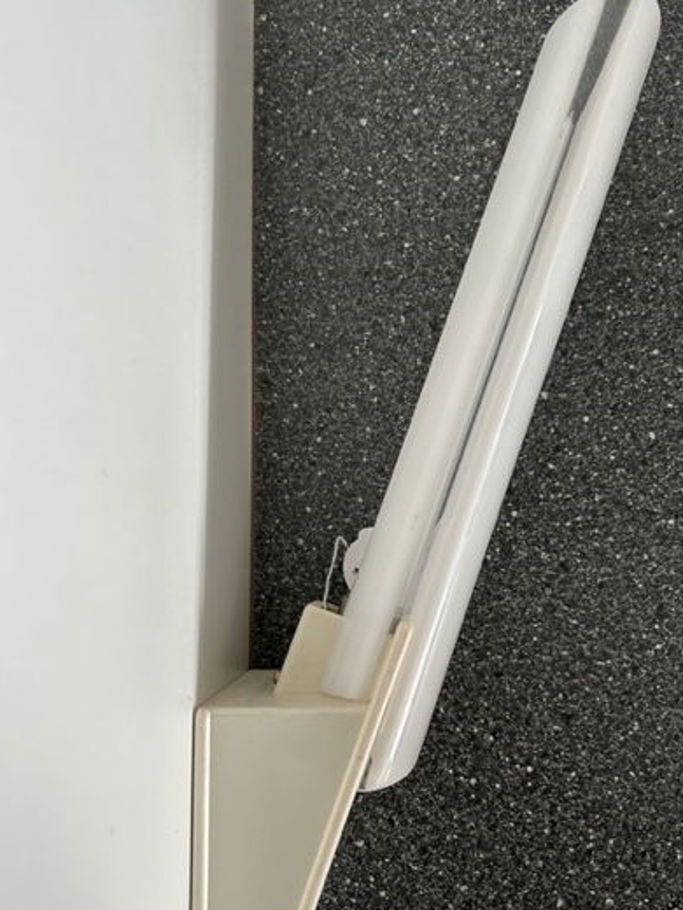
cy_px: 488
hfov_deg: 44.0
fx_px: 842
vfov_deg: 56.8
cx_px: 403
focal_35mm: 32
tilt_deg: -85.6
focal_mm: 5.7
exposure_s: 1/60
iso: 200
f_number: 1.5
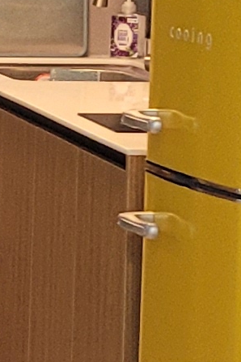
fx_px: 2450
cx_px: -489
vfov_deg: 8.4
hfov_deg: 5.3
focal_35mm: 244
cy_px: 74
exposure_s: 1/120
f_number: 1.8
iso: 250
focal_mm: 5.4
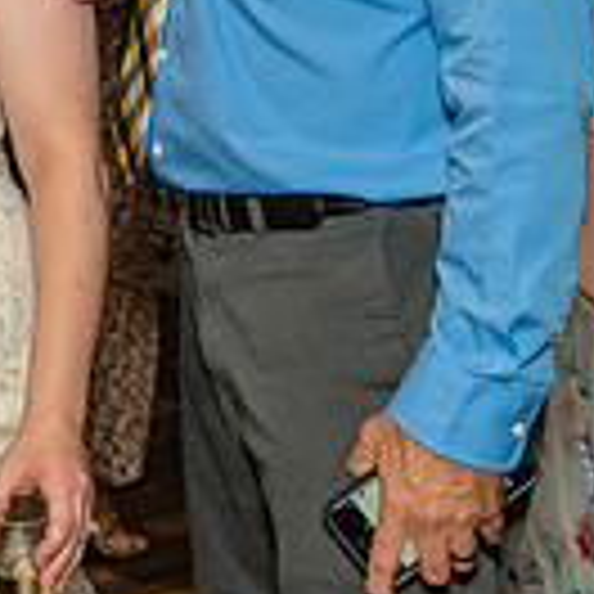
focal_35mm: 108
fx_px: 2097
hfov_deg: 15.2
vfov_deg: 15.8
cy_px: 16
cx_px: -238
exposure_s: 1/60
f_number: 4.5
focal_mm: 29
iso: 800
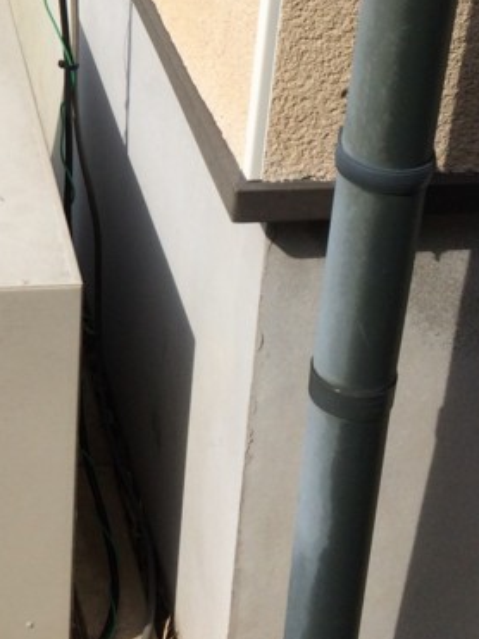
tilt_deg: -26.6
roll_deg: +4.1
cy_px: 72
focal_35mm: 80
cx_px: -155
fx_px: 1477
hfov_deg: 17.2
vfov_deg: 23.8
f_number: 2.2
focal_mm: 4.15
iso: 32
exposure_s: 1/2740
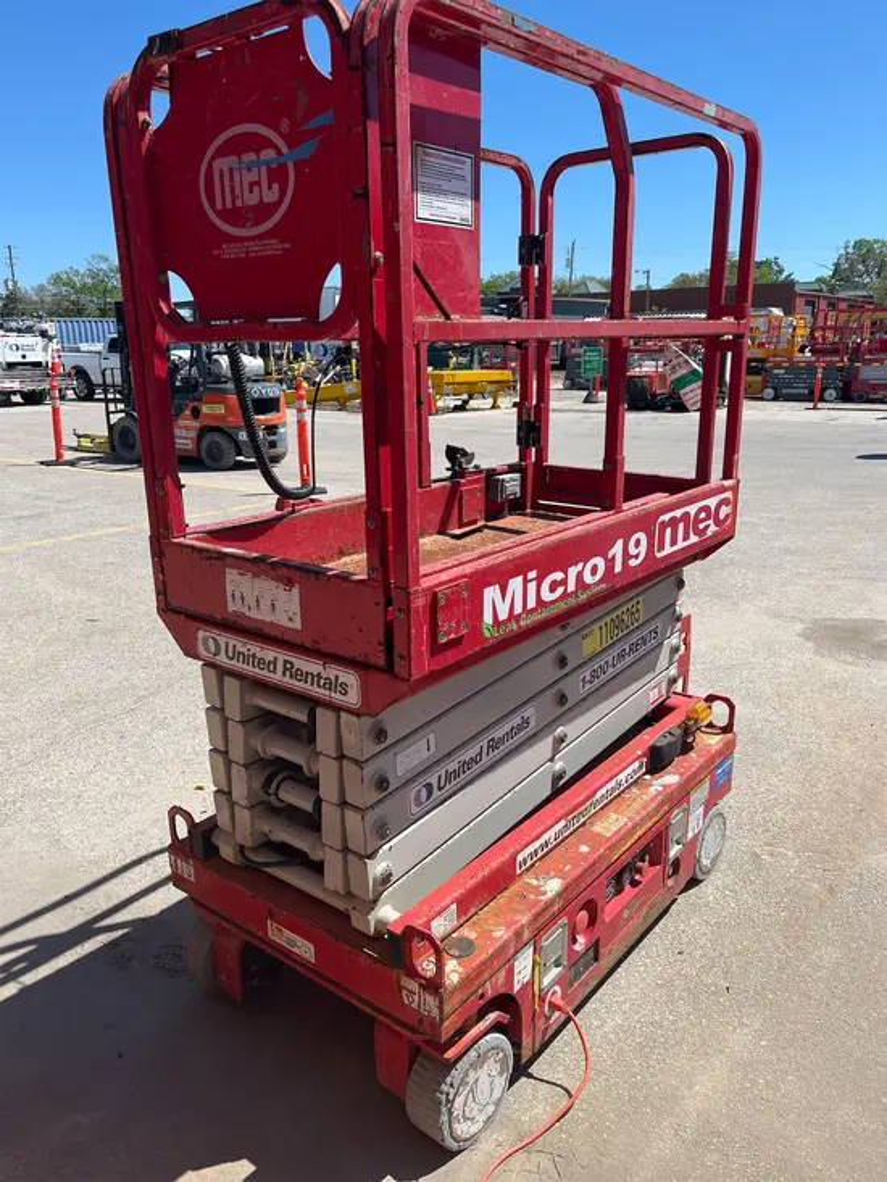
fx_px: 888
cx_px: 444
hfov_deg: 53.1
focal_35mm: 26
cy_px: 591
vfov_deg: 67.3
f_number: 1.6
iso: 50
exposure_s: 1/3215
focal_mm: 5.1
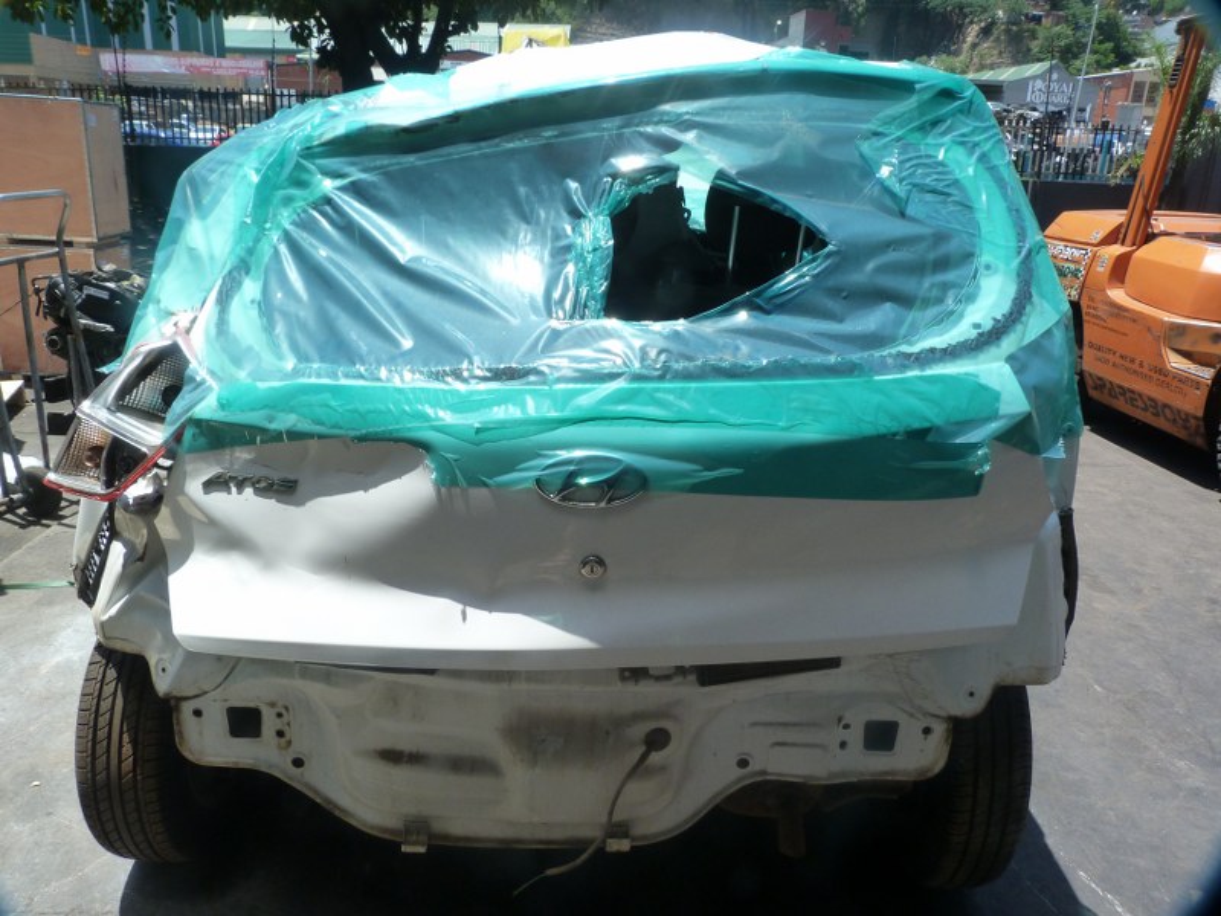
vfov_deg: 54.9
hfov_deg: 69.4
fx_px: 882
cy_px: 458
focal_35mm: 25
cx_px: 610
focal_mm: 4.5
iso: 125
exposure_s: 1/250
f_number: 5
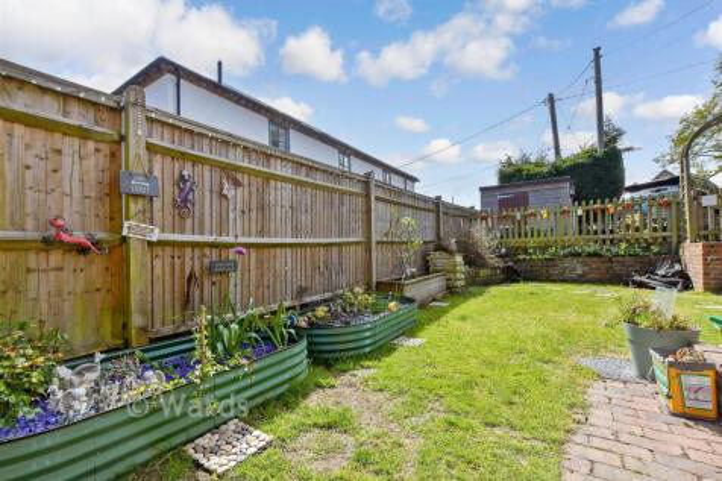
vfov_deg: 77.3
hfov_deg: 100.4
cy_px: 240
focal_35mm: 15
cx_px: 361
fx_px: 301
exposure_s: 1/250
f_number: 8
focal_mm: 10
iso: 160
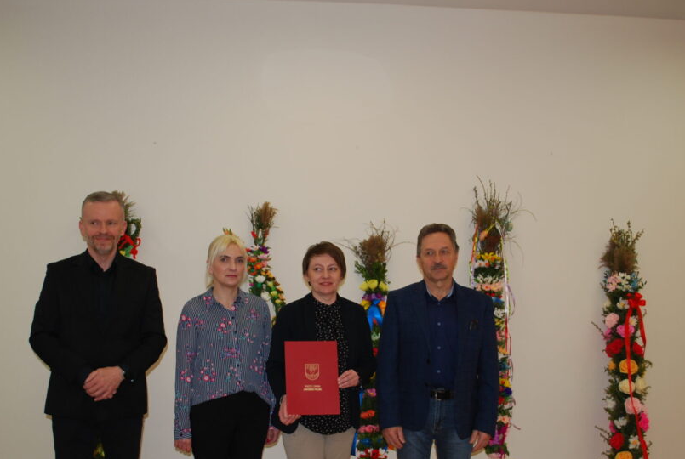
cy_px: 277
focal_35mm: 42
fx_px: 801
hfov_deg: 46.3
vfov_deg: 31.9
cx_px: 322
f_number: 4
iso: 200
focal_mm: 22
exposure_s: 1/60
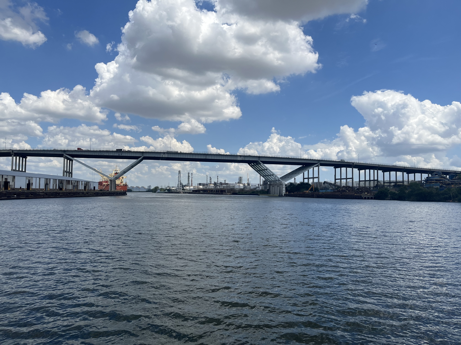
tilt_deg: +3.8
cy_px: 172
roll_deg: -0.3
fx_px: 346
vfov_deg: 53.1
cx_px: 230
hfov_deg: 67.3
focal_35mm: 26
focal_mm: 5.1
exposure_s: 1/5848
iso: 50
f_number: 1.6
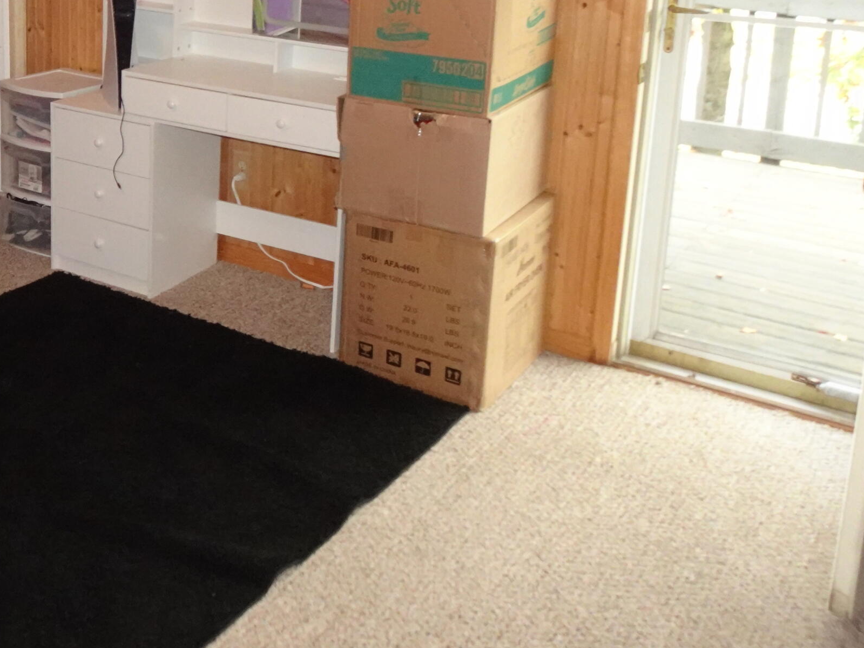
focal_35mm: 45
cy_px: 100
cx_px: 163
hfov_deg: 40.2
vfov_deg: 31.1
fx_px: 1123
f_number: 3.5
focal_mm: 4.25
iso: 800
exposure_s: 1/30
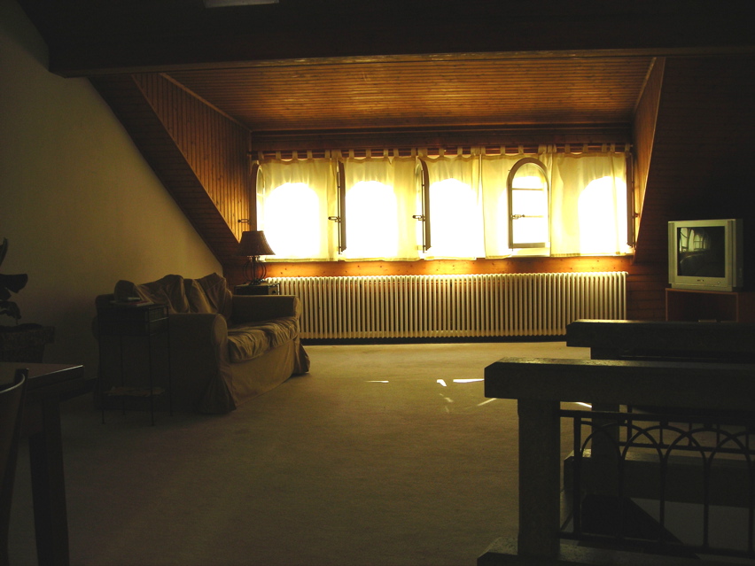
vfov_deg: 37.7
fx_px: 829
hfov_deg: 49.0
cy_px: 283
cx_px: 378
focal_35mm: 38
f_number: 3.2
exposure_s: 1/117
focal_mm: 6.3
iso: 50
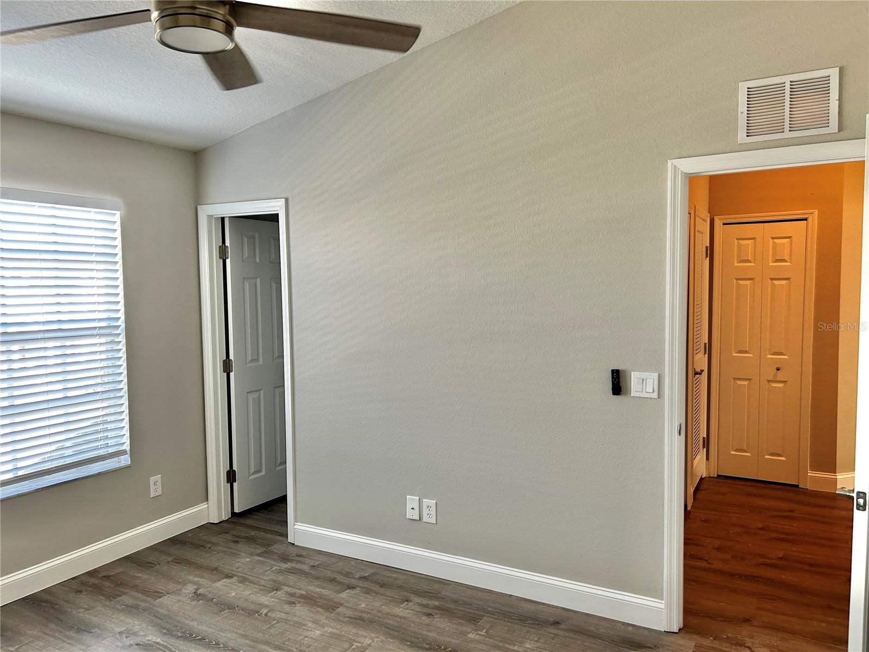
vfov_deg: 53.1
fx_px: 653
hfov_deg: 67.3
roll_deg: +0.8
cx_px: 434
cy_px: 326
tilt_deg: -4.4
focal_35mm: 26
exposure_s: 1/120
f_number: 1.5
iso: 100
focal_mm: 5.7
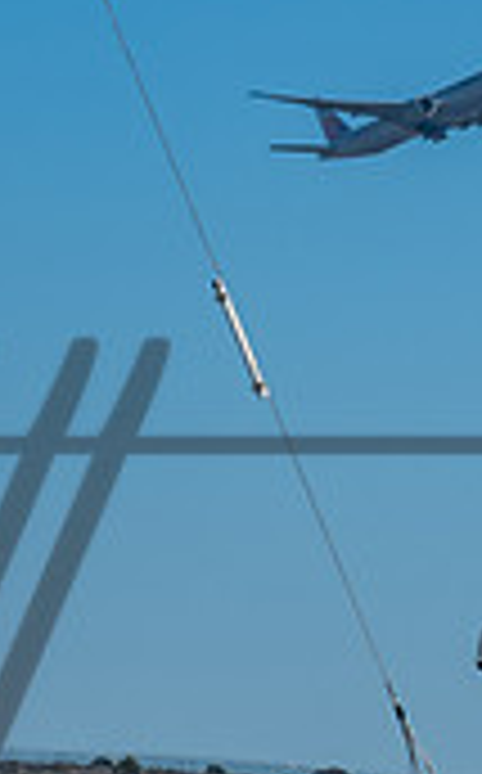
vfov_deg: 4.2
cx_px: -662
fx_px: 10460
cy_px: 862
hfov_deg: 2.6
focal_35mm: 496
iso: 160
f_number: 6.3
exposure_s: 1/500
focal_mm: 76
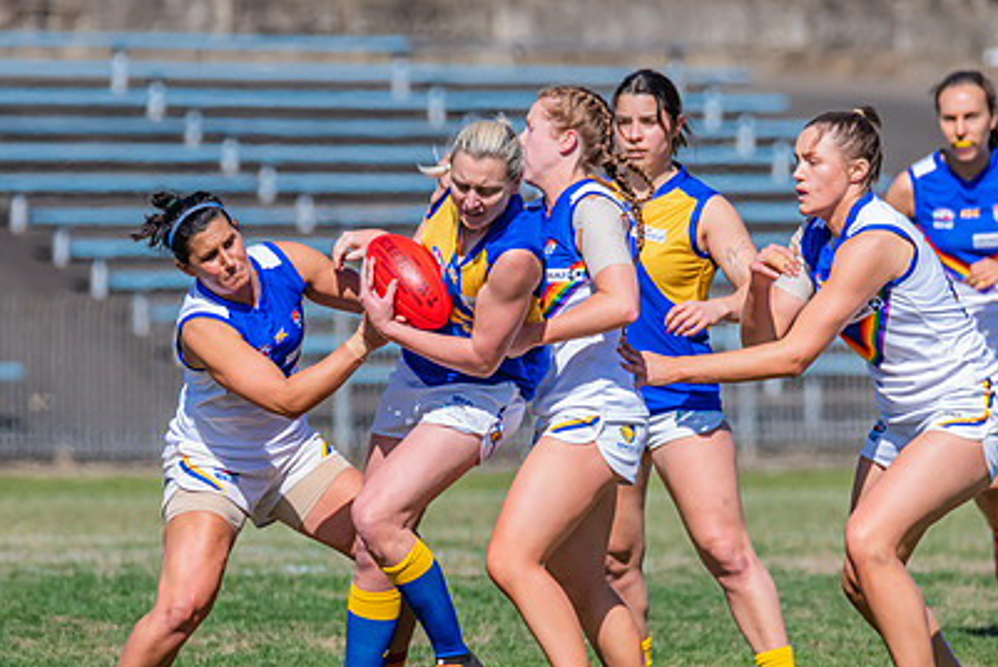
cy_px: 396
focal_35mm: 997
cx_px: 609
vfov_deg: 1.4
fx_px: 27658
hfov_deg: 2.1
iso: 800
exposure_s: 1/1600
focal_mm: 600
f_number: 10
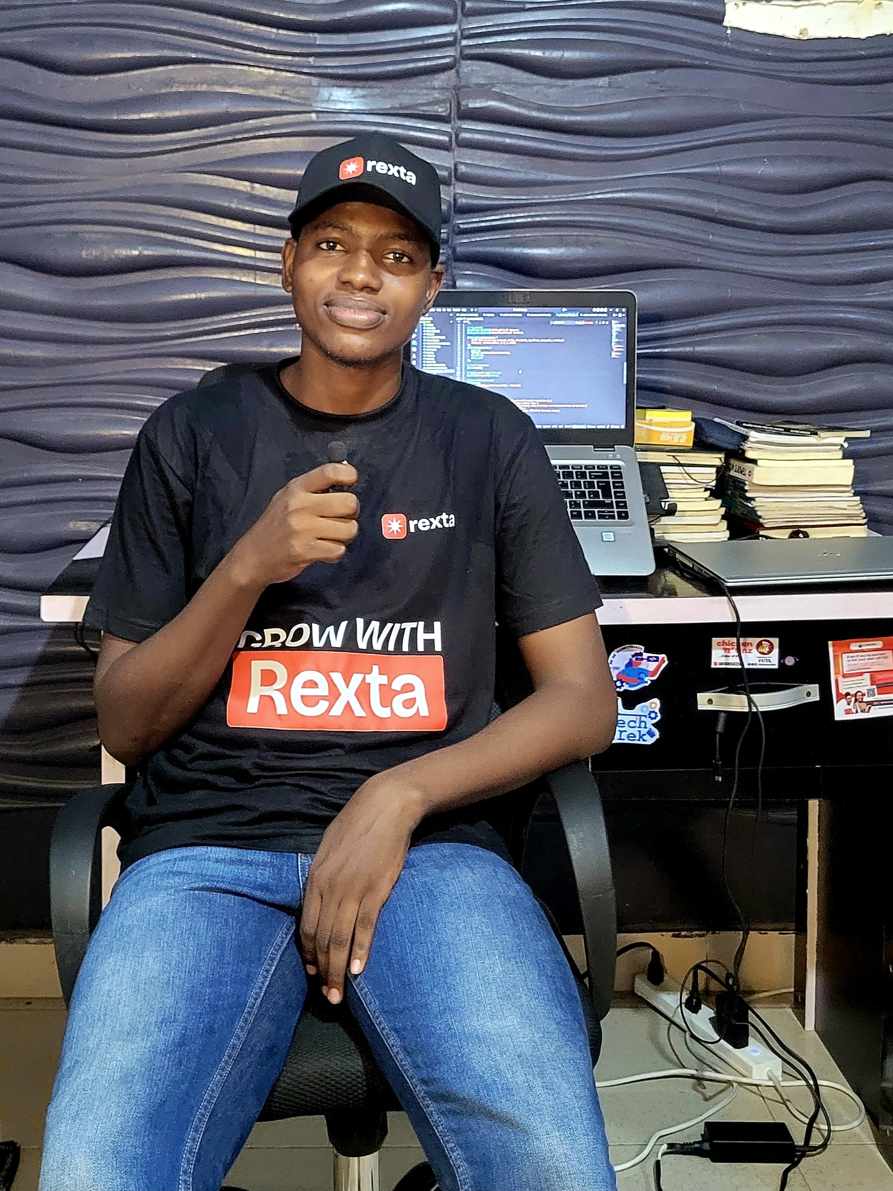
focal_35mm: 26
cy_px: 596
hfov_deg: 53.1
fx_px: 894
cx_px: 446
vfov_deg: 67.3
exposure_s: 1/25.1
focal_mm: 5.4
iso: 1000
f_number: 1.8
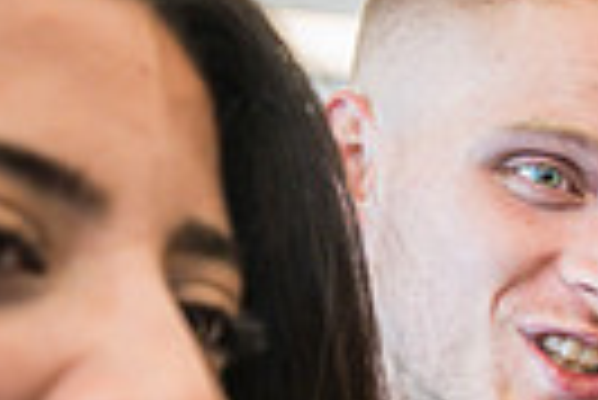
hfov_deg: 14.9
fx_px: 1879
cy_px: 627
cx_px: 1183
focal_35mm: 113
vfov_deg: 11.6
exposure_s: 1/125
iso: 1000
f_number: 2.8
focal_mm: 26
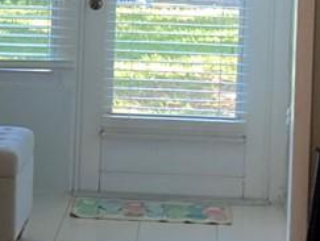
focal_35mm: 184
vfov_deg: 8.0
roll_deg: -1.2
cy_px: -24
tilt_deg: -1.6
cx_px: 117
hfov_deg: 10.7
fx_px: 1703
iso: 125
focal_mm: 3.99
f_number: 1.8
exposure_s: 1/60
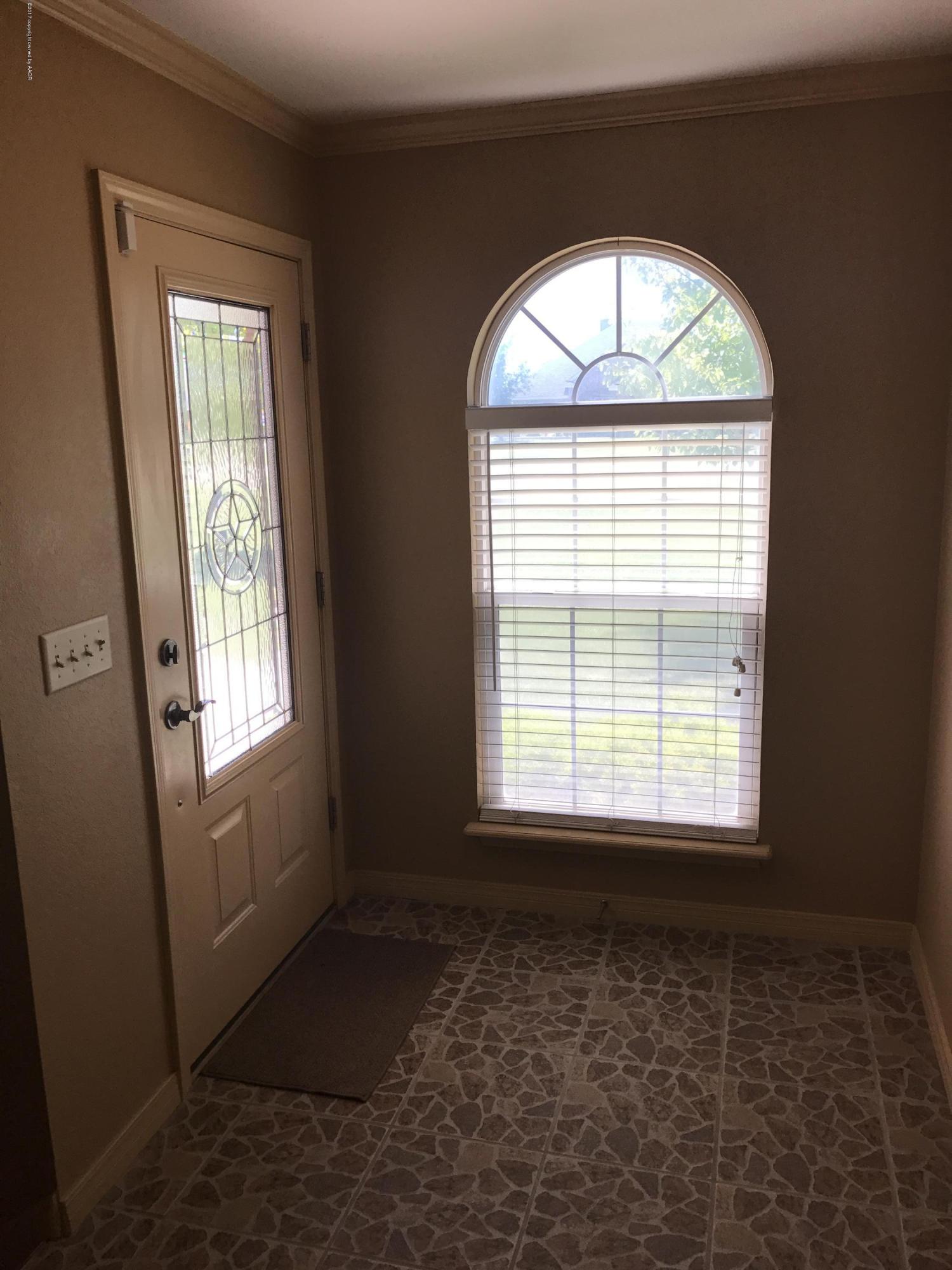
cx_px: 476
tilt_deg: -11.2
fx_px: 1027
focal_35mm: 28
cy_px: 635
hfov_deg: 49.7
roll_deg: +2.1
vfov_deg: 63.4
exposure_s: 1/233
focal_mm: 3.99
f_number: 1.8
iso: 20
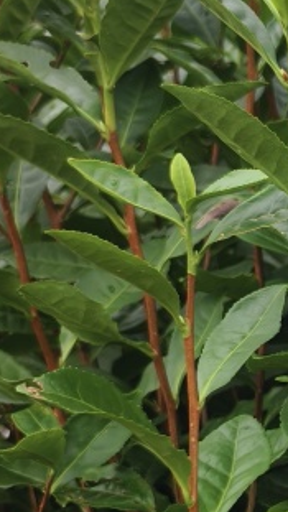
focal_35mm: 86
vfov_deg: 24.7
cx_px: 569
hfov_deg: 12.4
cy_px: 279
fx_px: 1167
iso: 72
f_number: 1.57
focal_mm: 5.6
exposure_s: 1/670
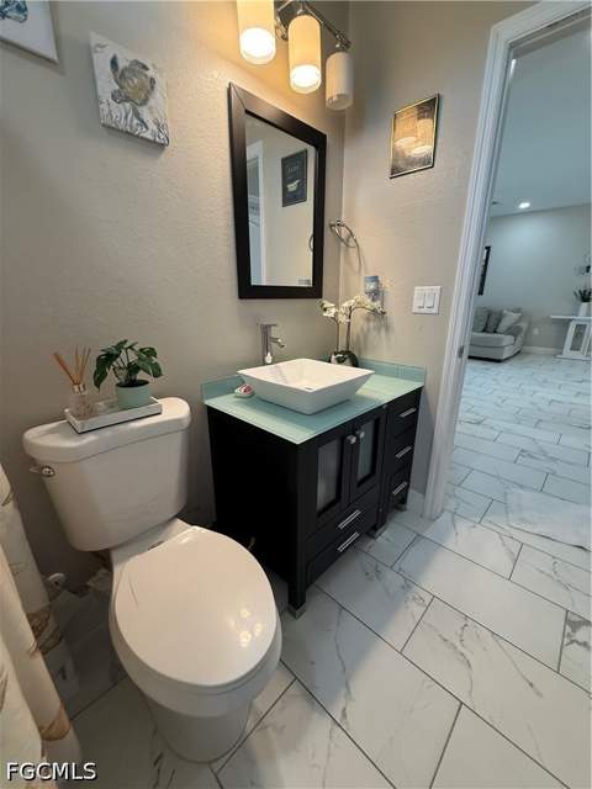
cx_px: 296
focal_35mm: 14
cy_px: 394
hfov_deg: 85.7
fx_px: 319
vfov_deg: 102.1
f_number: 2.2
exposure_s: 1/120
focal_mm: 2.22
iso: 320
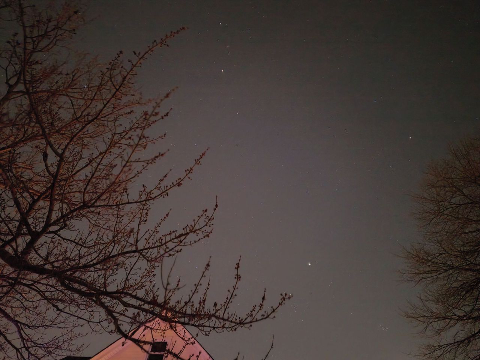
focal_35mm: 24
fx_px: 333
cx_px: 240
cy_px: 180
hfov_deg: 71.6
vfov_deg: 56.8
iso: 16620
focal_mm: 5.56
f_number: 1.88
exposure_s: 1/2.5
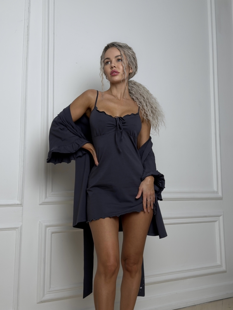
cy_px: 155
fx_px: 215
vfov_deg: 71.6
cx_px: 116
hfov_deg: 56.8
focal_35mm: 24
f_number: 1.8
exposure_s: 1/400
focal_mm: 6.76
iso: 64
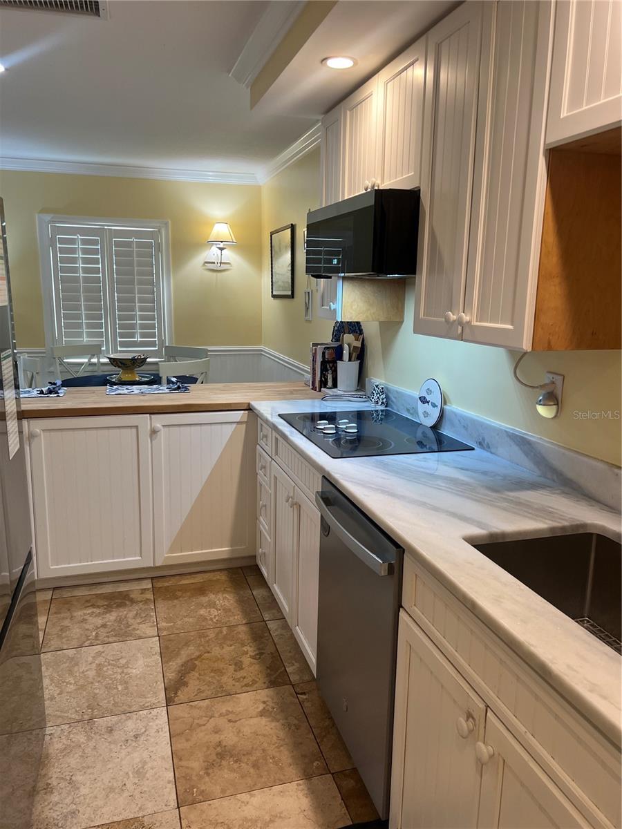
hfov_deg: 53.1
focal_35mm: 26
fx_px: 623
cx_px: 311
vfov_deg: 67.3
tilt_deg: -10.2
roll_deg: -0.1
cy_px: 414
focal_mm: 5.7
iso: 125
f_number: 1.5
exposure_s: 1/120
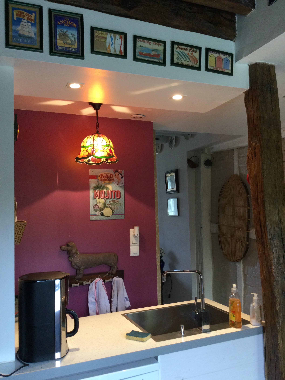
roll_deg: +2.4
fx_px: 340
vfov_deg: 58.4
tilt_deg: +3.5
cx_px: 142
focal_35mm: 31
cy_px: 190
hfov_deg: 45.4
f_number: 2.4
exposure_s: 1/33
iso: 125
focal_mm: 3.3
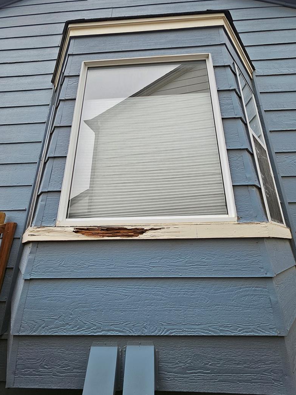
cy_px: 184
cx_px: 152
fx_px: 171
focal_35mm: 15
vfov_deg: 98.0
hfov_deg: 81.7
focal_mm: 1.74
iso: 32
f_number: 2.2
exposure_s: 1/274
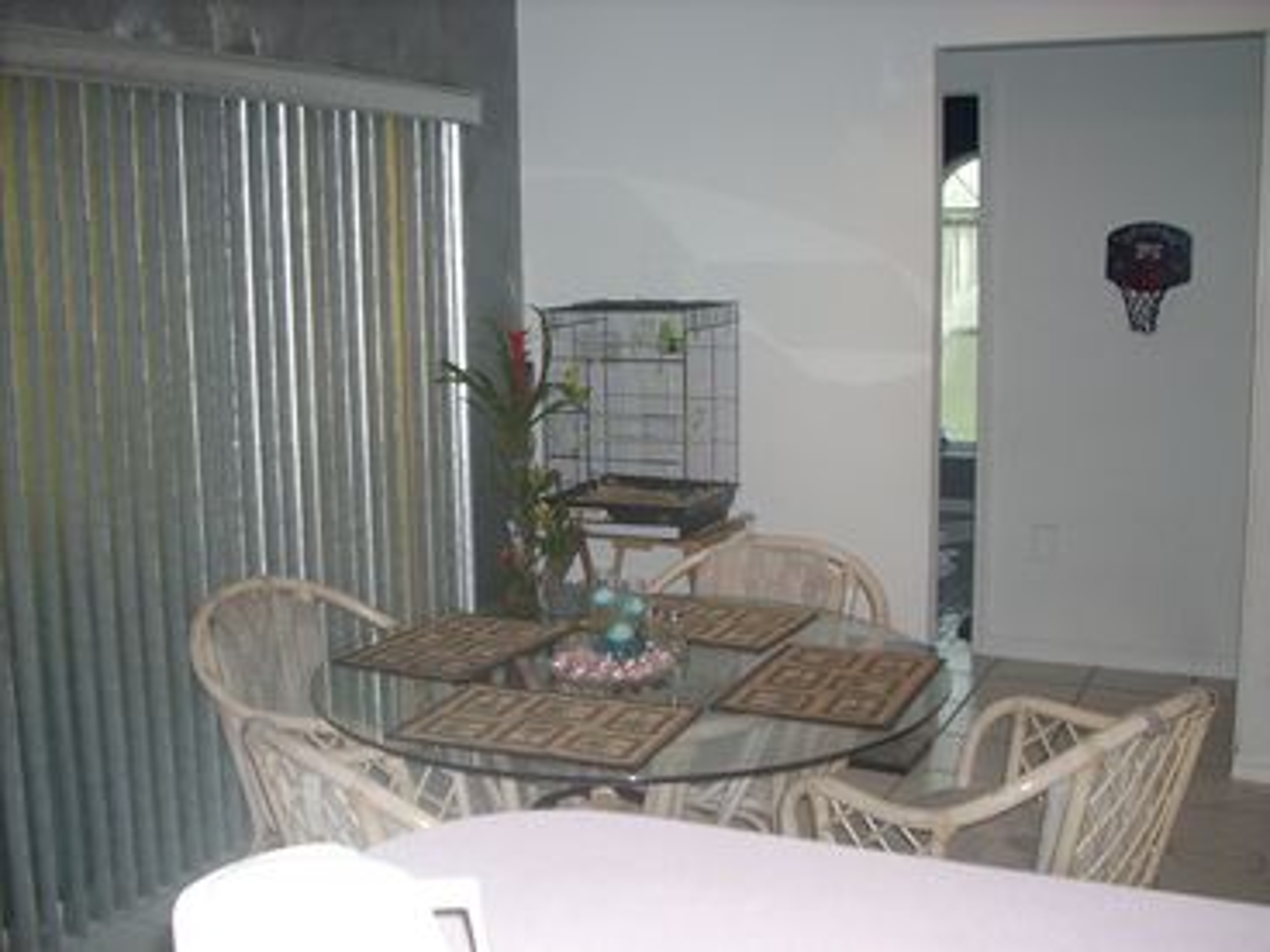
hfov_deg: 50.1
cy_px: 476
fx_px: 1357
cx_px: 635
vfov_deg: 38.7
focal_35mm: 37
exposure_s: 1/60
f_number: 2.8
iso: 200
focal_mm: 6.2
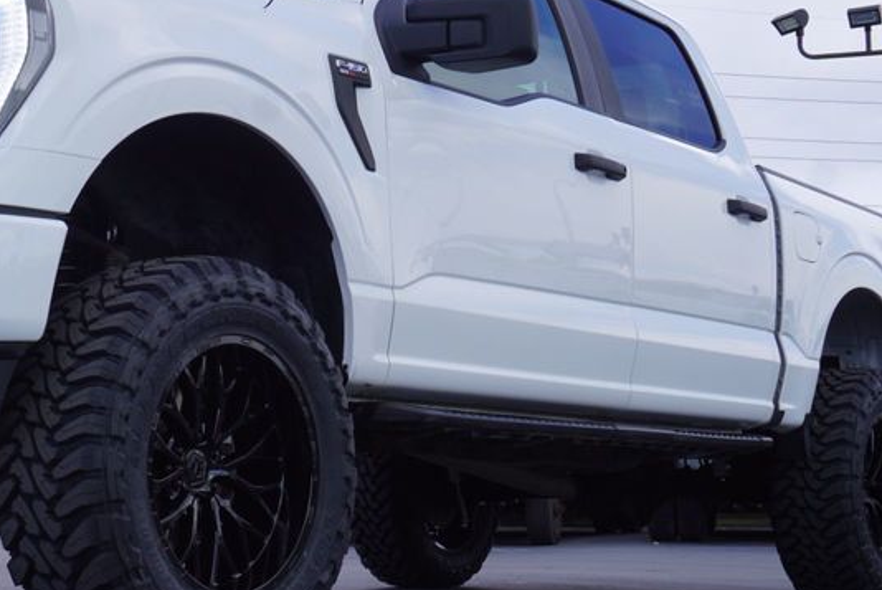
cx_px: 197
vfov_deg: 19.8
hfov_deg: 28.7
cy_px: 266
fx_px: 1692
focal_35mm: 69
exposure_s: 1/125
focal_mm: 24
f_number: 9
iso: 100
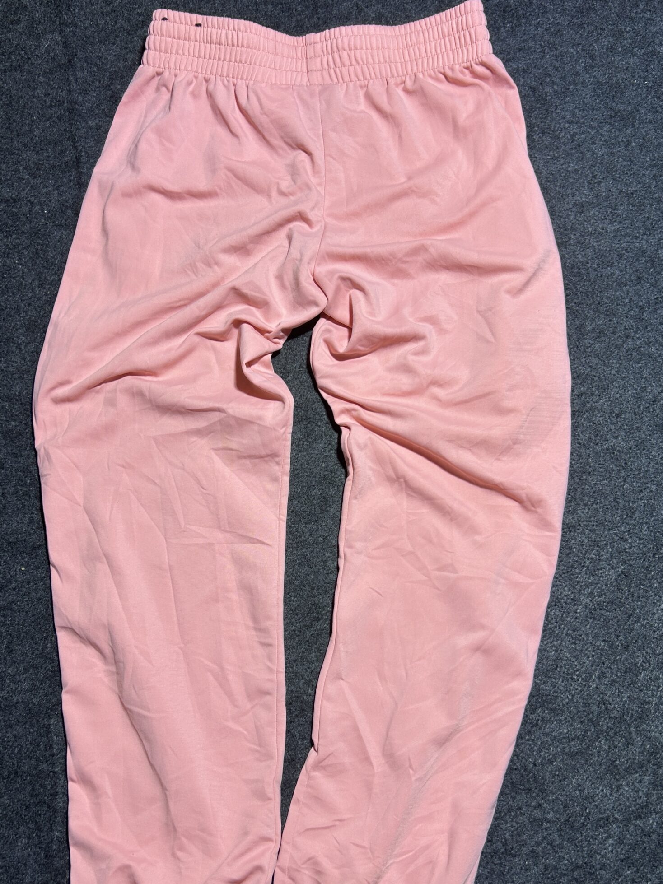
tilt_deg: -49.9
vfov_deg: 53.6
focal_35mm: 34
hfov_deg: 41.7
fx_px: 868
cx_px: 303
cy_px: 527
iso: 50
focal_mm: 5.7
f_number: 1.5
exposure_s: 1/100
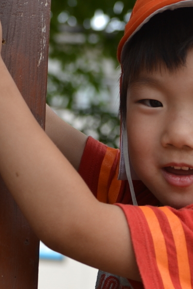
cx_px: 126
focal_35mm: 177
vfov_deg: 11.5
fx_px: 1423
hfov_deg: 7.8
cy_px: 290
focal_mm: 55
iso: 100
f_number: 6.3
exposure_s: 1/160
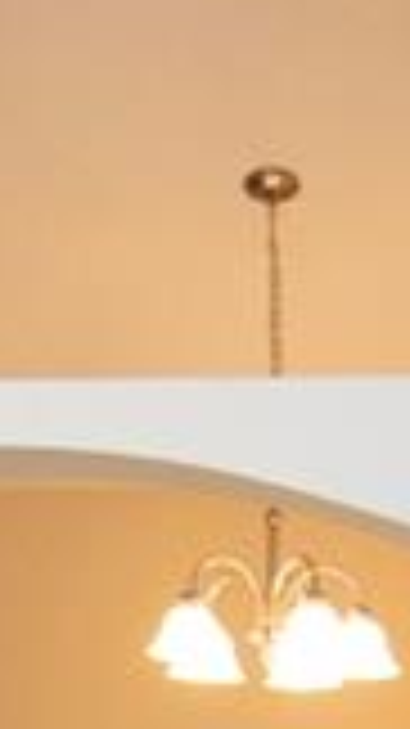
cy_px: 1652
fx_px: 2244
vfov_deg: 14.0
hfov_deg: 10.1
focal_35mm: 116
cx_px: -237
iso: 250
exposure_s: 1/80
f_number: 3.5
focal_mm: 10
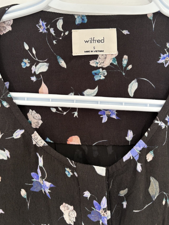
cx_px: 76
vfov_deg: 58.2
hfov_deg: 45.4
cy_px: 97
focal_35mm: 31
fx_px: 202
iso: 160
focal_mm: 5.96
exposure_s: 1/60
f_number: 1.6
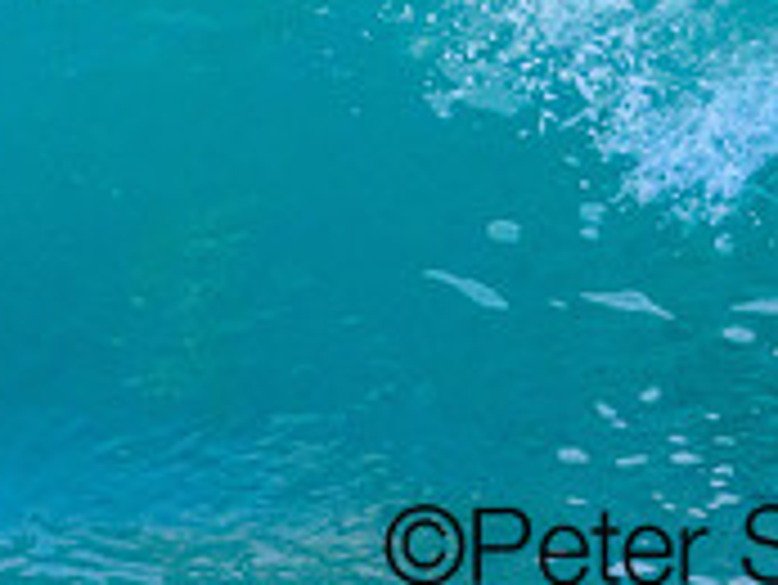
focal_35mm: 2582
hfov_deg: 0.8
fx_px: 58071
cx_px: 733
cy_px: -200
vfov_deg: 0.6
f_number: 11
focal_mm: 800
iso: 5000
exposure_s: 1/2000
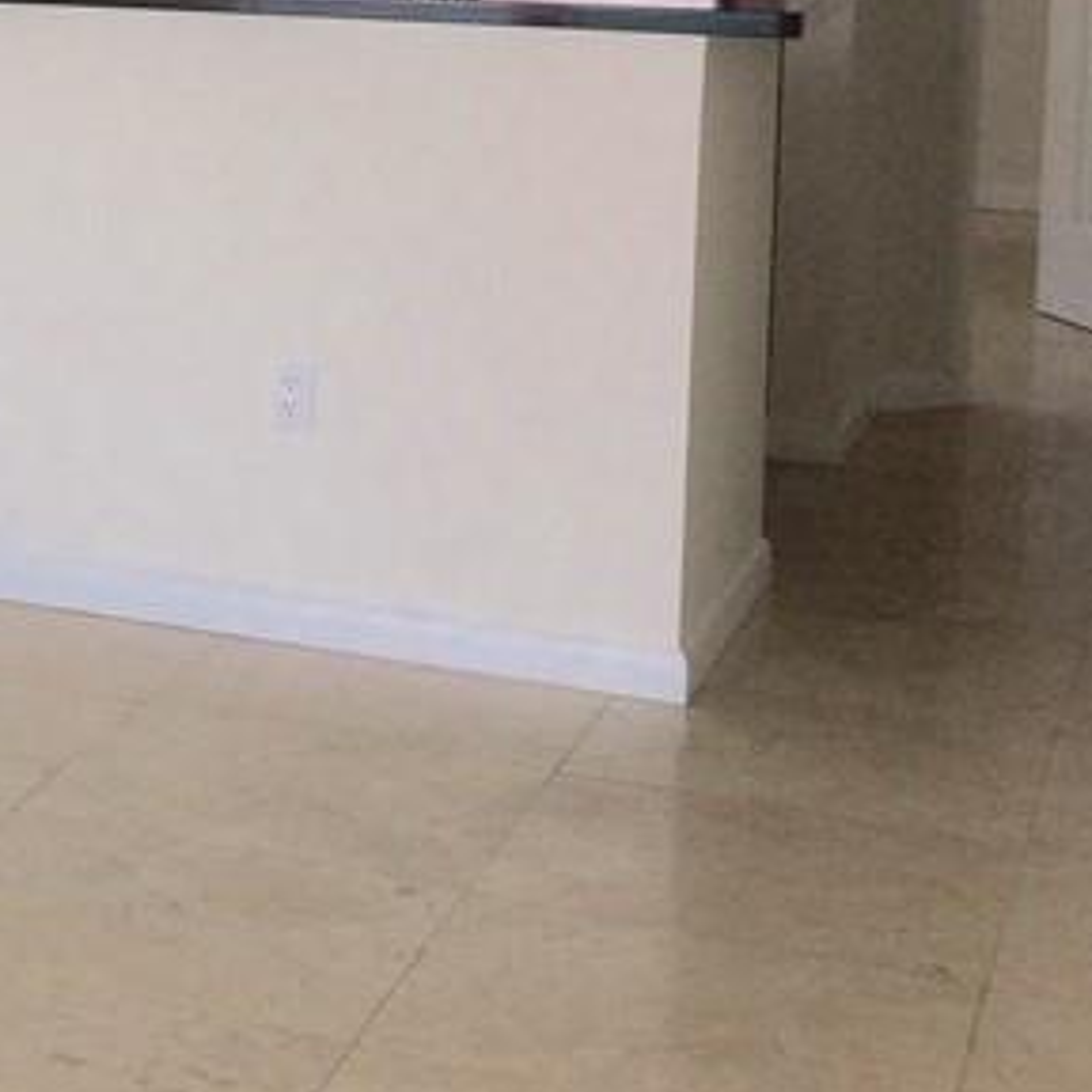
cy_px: 23
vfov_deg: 18.6
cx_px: -762
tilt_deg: -4.5
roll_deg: +0.4
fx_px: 3248
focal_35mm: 91
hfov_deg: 16.5
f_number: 2.2
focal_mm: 4.15
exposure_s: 1/176
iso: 32
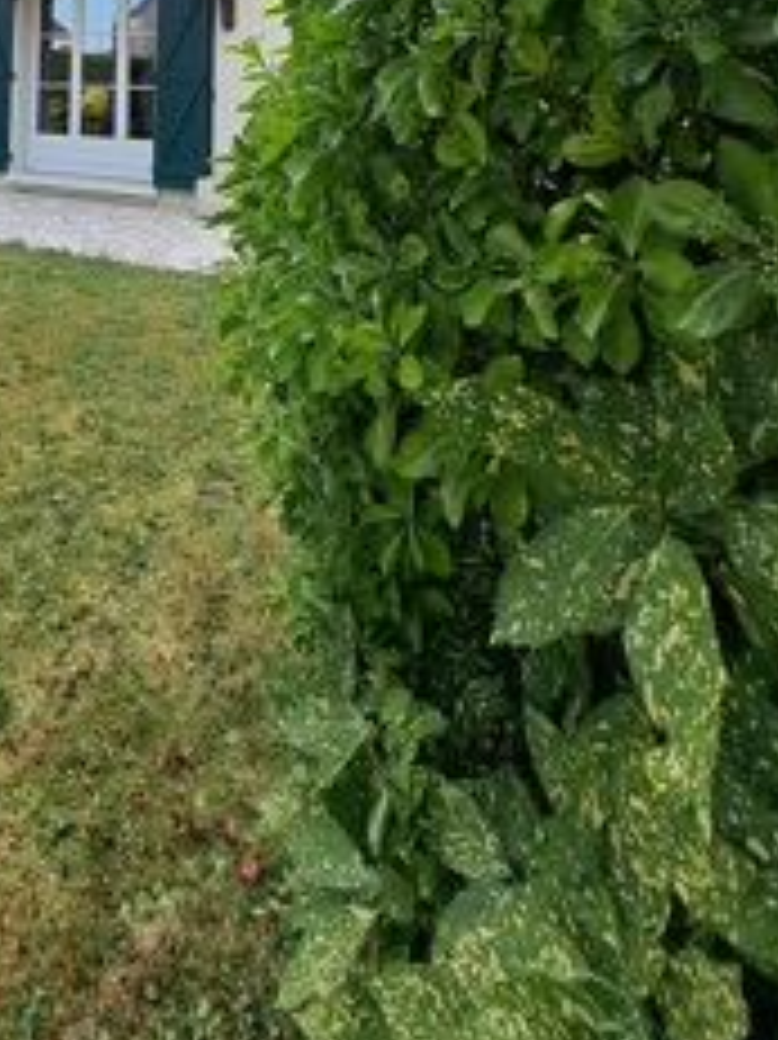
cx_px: 94
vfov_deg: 52.1
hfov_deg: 46.8
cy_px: 0
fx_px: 810
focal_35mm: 27
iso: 50
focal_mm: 1.74
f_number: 2.2
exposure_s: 1/394
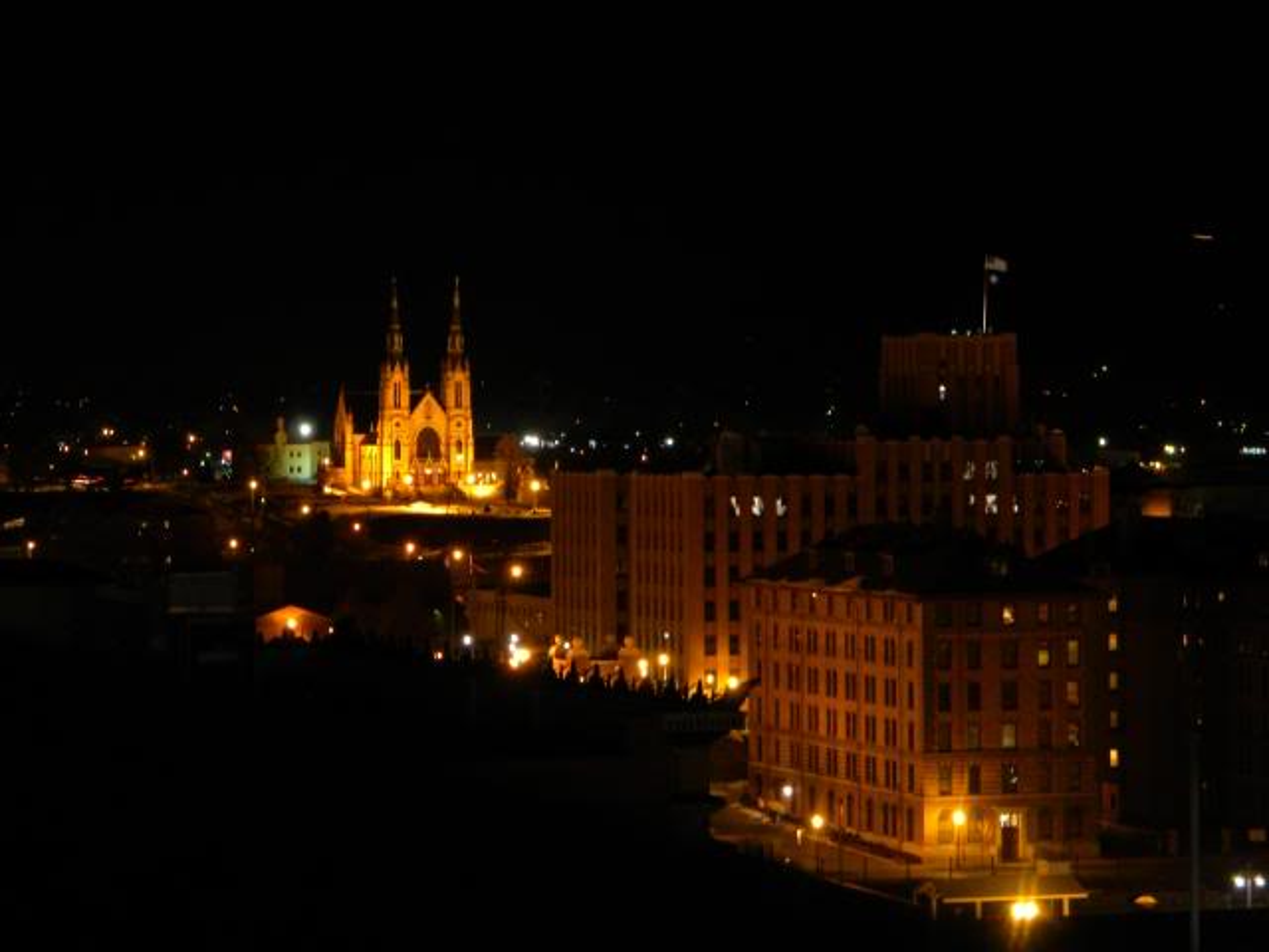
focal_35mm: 105
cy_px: 476
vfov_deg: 14.1
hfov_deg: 18.7
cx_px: 634
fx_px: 3849
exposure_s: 2
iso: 80
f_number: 4.7
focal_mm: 19
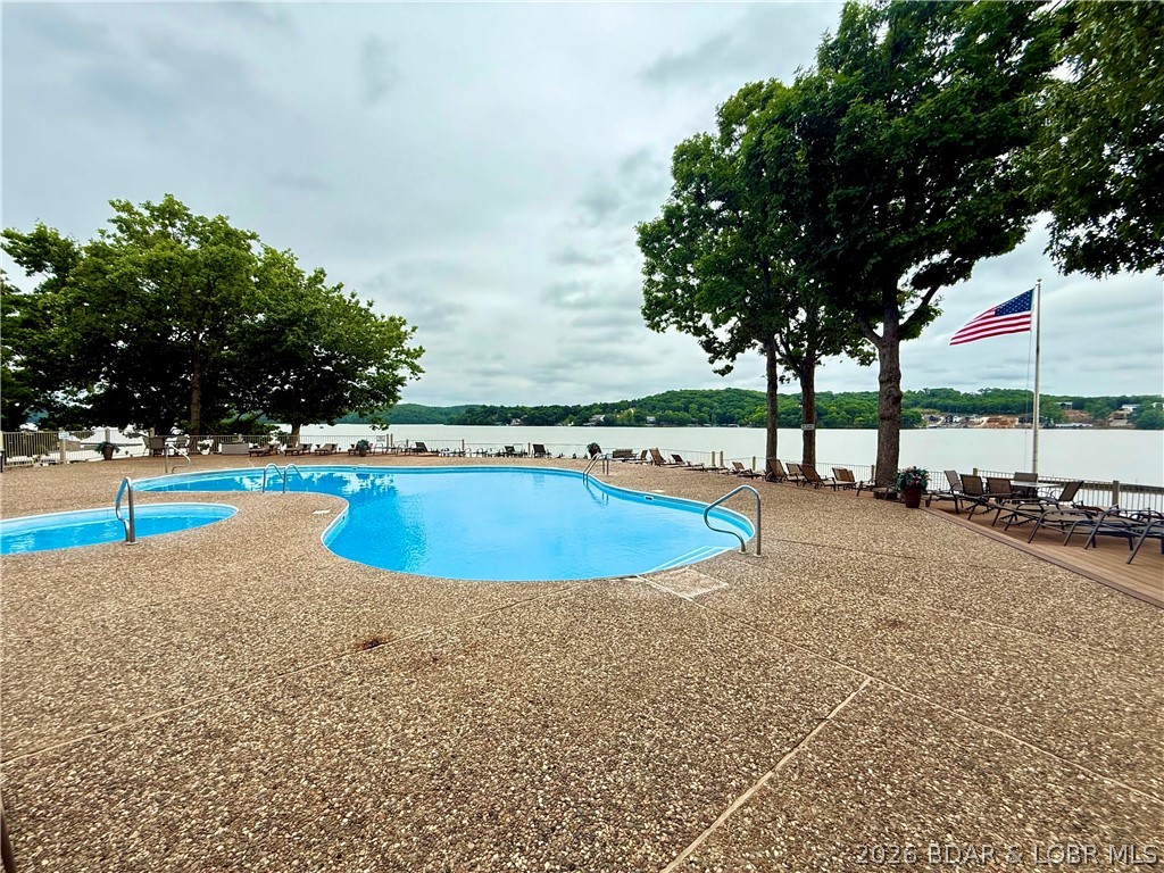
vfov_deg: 85.7
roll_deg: +0.6
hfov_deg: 102.1
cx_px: 582
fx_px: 471
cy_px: 436
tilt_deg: -1.1
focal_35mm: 14
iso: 50
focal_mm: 2.22
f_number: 2.2
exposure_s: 1/789
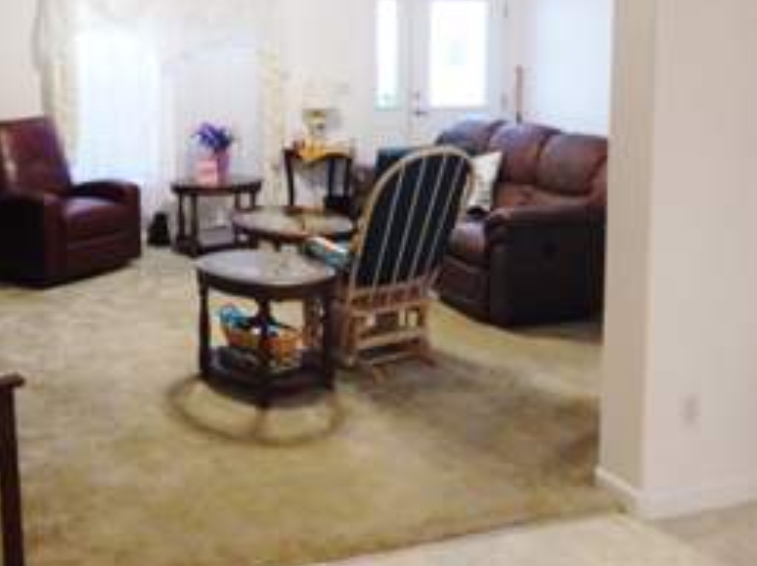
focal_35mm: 41
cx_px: 232
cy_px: 122
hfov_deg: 44.9
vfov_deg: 34.1
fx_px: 896
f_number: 3
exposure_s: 1/50
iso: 400
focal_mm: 4
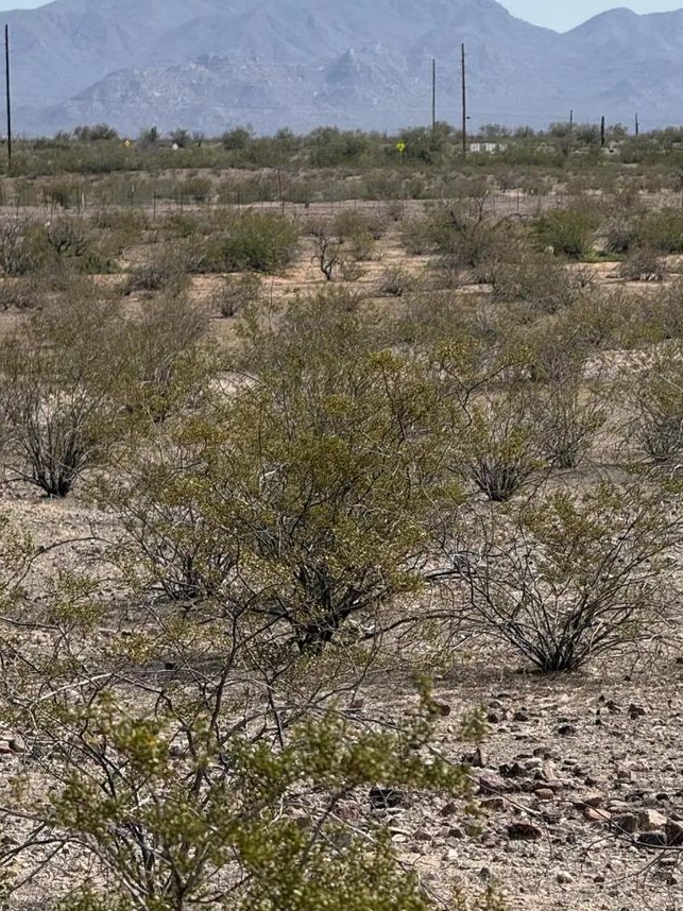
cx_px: 311
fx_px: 5027
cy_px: 499
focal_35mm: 191
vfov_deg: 10.4
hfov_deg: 7.8
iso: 50
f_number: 2.8
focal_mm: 15.66
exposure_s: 1/1650
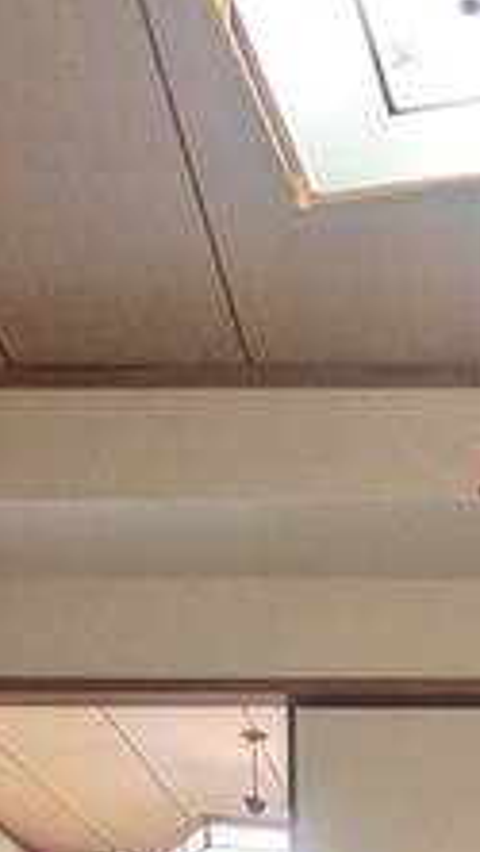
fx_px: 1492
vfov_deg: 23.8
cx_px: 484
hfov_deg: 17.8
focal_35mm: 66
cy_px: 1339
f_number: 2.2
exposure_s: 1/100
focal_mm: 1.83
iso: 62
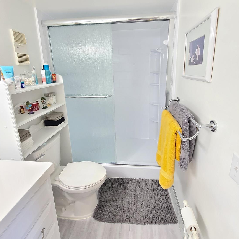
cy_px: 101
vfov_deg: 86.7
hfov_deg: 87.4
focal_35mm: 16
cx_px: 122
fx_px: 125
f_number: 2.2
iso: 400
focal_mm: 2.2
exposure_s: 1/60
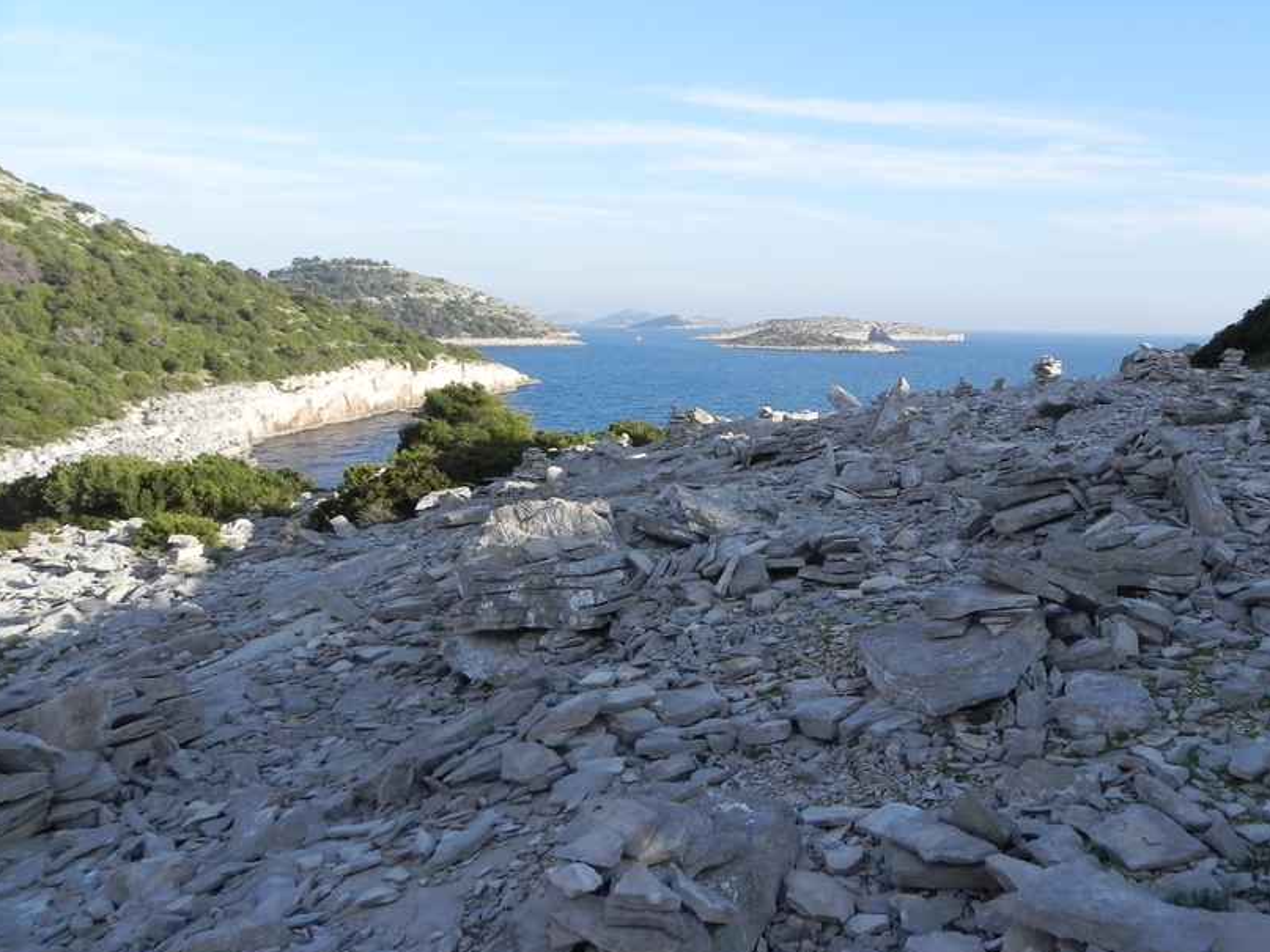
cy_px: 447
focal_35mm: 33
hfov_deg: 54.7
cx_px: 796
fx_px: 1211
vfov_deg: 42.9
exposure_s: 1/301
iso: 160
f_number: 6.3
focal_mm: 4.6
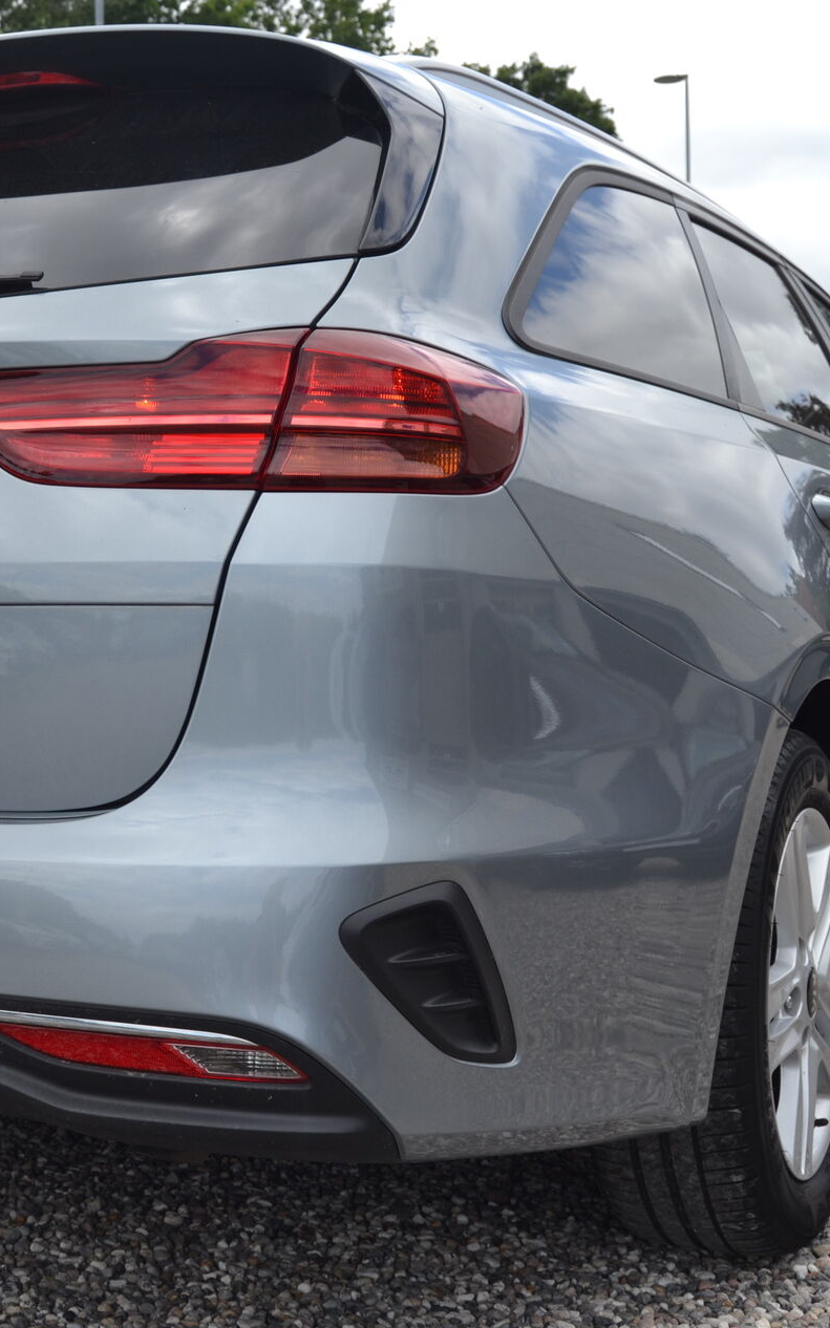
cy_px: 665
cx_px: 157
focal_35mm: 51
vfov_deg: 39.6
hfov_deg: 24.9
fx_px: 1846
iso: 100
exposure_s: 1/200
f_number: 7.1
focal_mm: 22
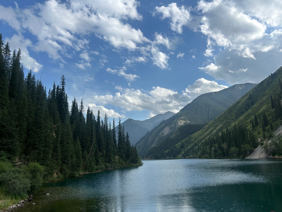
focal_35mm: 26
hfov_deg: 67.3
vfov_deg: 53.1
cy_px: 106
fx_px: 212
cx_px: 141
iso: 50
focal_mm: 5.7
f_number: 1.5
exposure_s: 1/4274
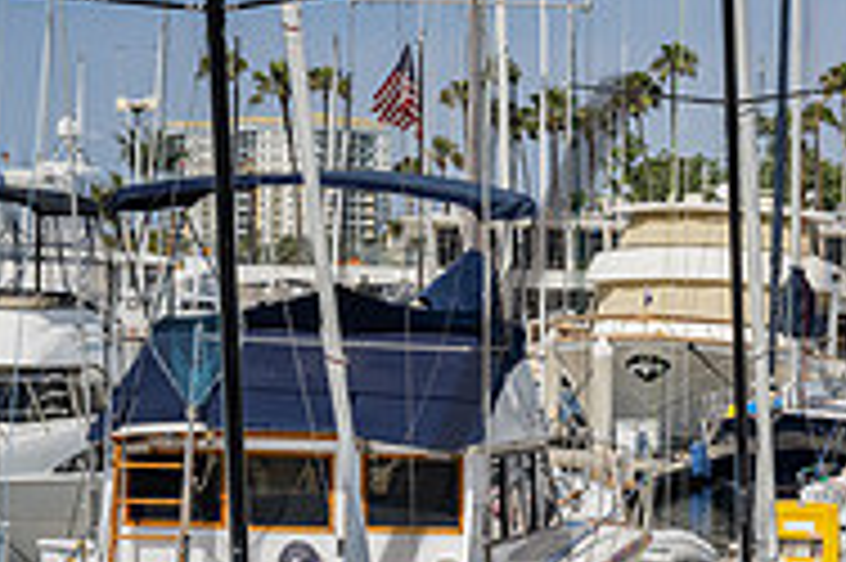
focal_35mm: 176
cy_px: 717
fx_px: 4132
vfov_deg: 7.7
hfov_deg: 11.2
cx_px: 1278
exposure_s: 1/1000
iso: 640
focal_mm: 57
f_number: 13
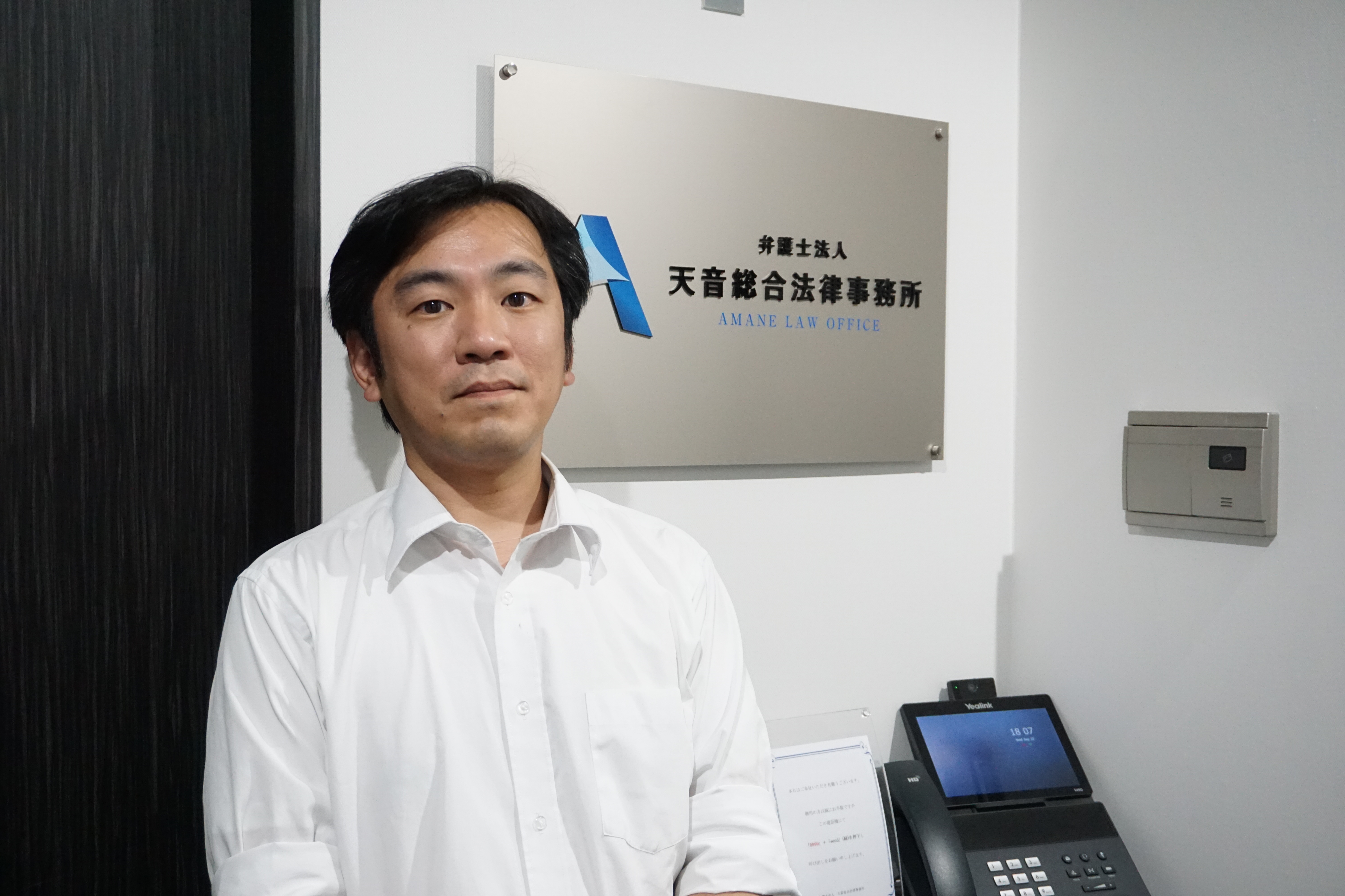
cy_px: 448
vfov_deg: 33.0
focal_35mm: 40
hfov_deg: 47.9
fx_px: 1513
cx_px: 672
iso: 3200
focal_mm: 27
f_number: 4.5
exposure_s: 1/80
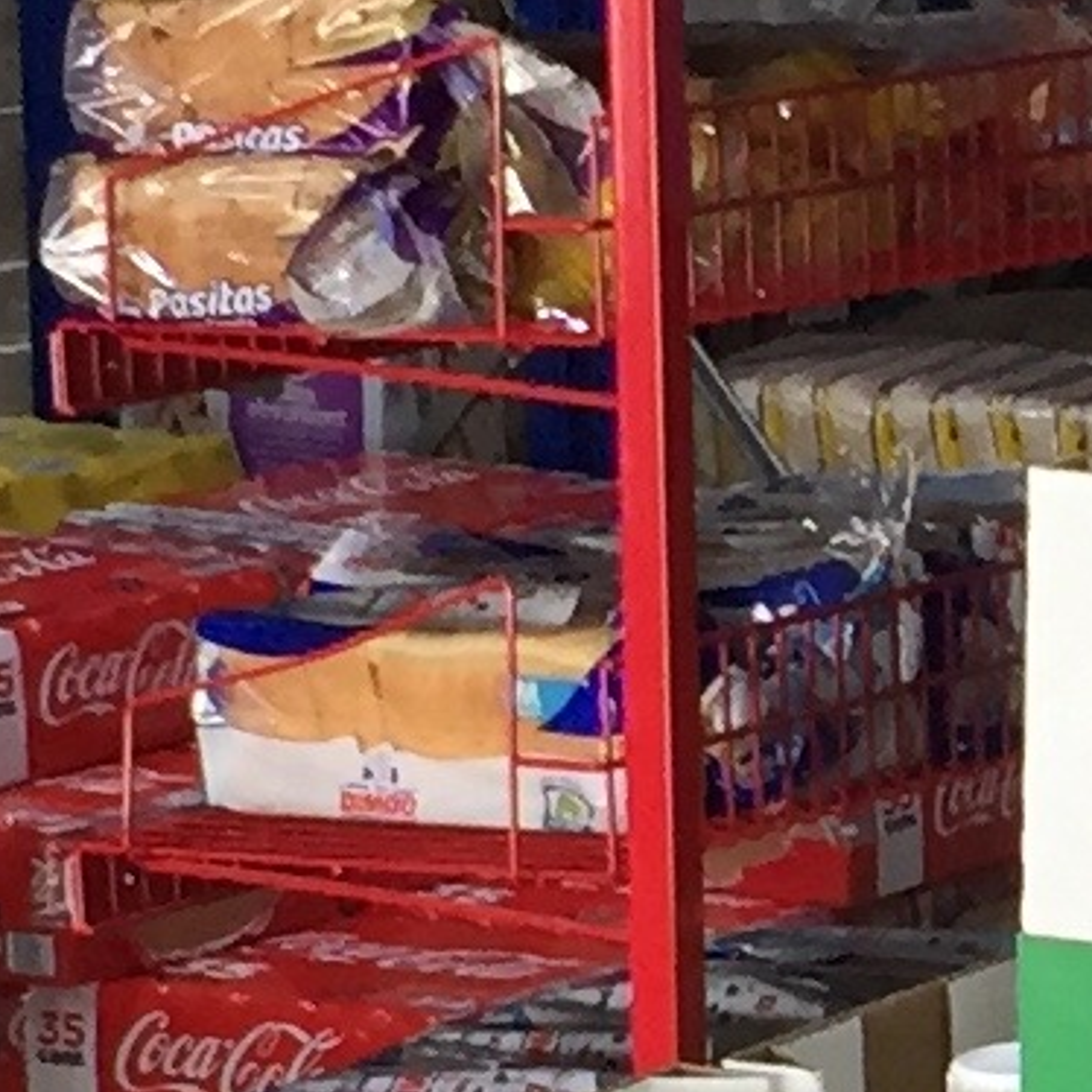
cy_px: 1177
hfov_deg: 7.7
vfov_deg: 7.8
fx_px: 7995
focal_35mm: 224
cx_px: 1618
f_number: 2.2
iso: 32
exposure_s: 1/30
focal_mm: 4.15
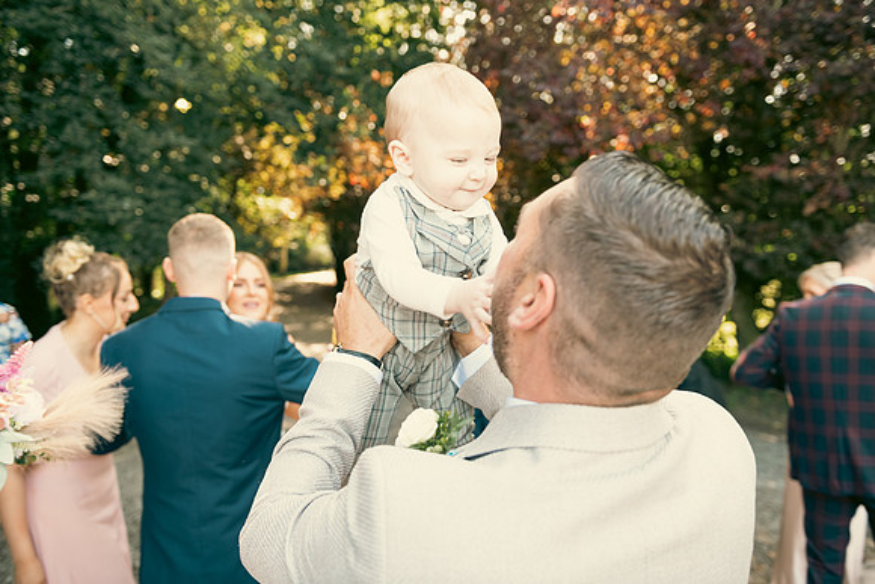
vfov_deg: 41.1
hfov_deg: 58.7
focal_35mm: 32
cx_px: 438
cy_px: 292
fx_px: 778
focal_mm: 32
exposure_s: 1/160
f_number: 3.5
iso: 250
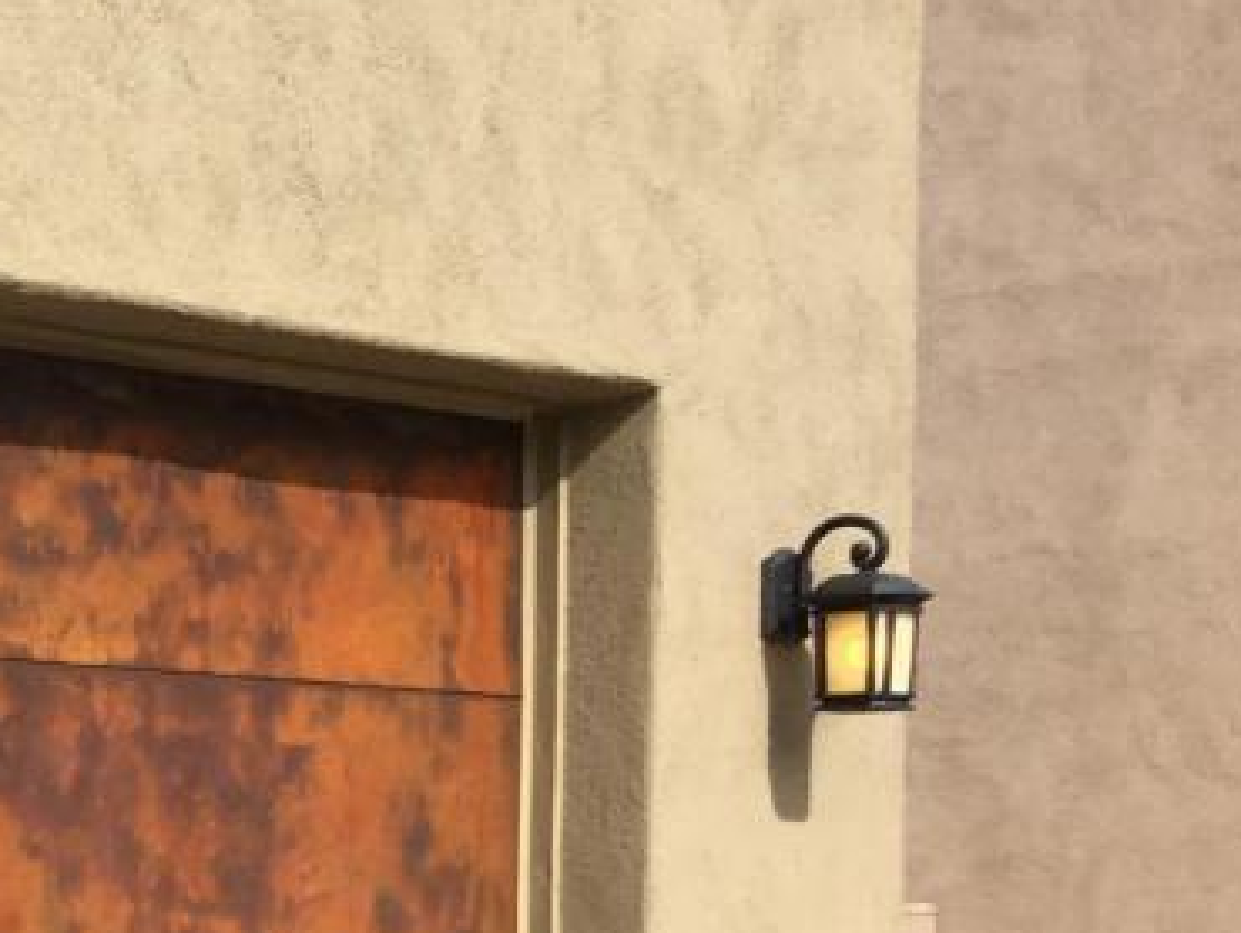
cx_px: -958
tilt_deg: -0.4
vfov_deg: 13.6
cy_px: 1037
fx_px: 3838
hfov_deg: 15.8
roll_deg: +0.6
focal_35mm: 107
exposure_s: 1/974
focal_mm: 4.15
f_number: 2.2
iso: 25
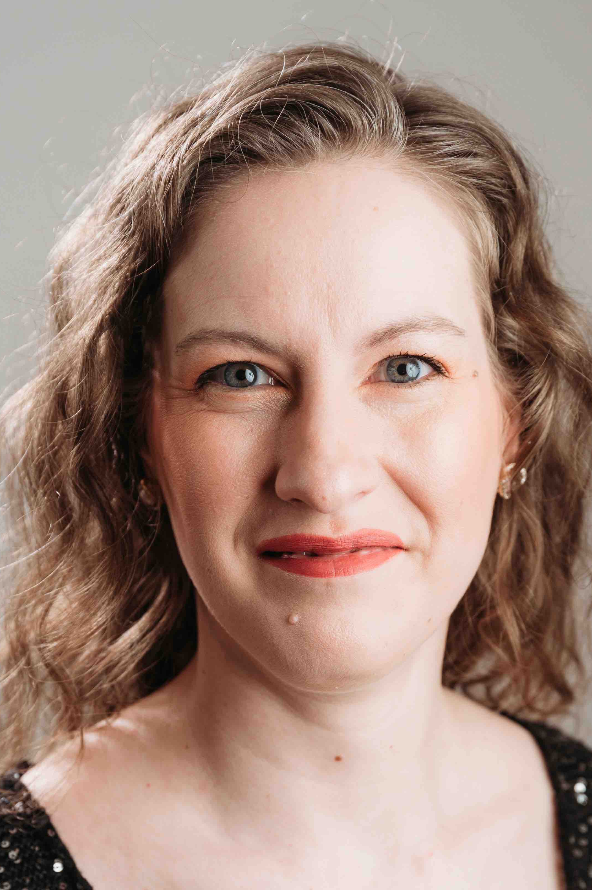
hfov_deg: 10.5
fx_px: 3236
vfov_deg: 15.6
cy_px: 648
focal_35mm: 131
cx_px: 286
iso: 160
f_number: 4
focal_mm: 70
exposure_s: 1/160
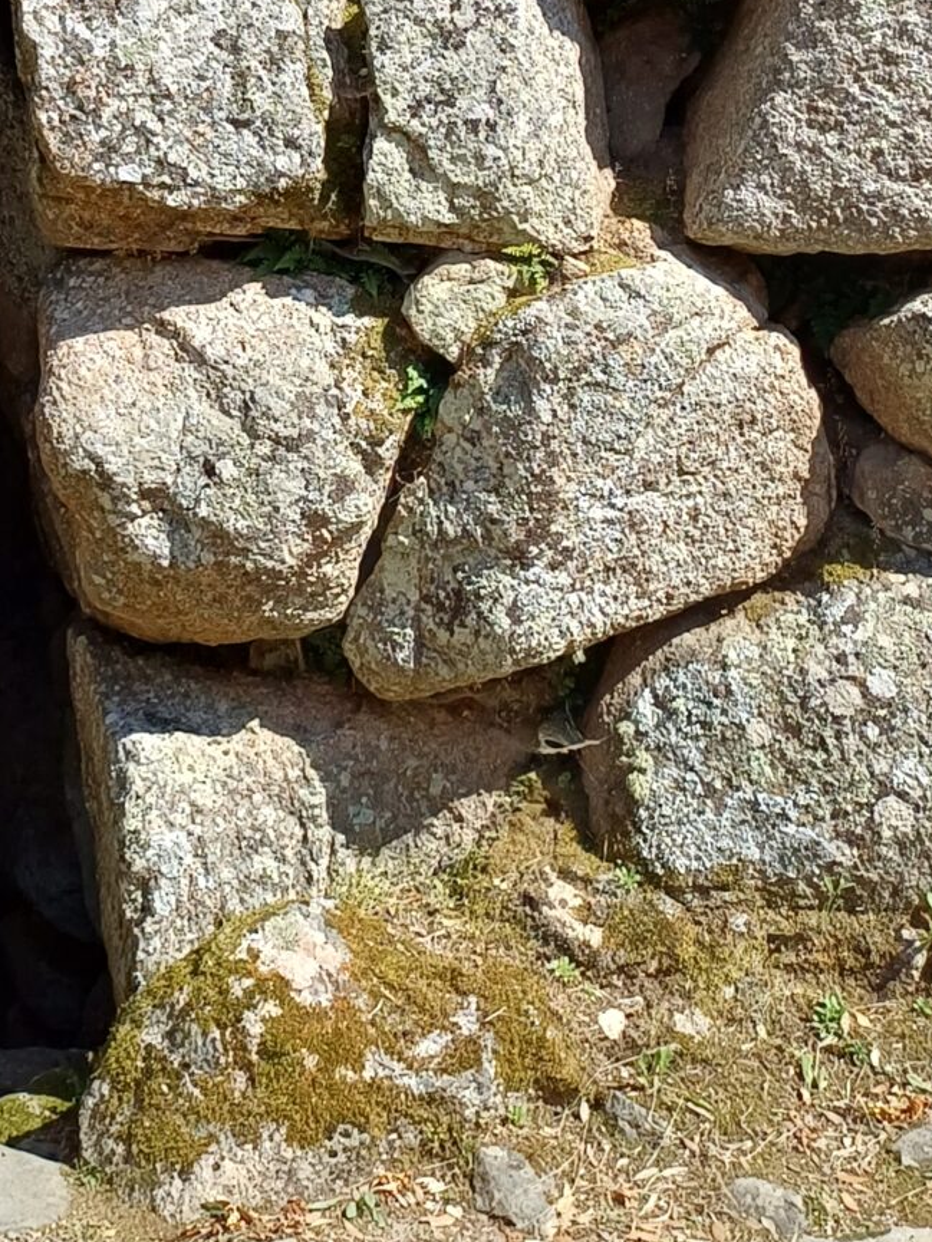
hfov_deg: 19.0
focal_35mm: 74
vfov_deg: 23.8
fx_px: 2656
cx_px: -126
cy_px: -271
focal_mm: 4.65
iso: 50
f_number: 1.8
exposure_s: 1/712
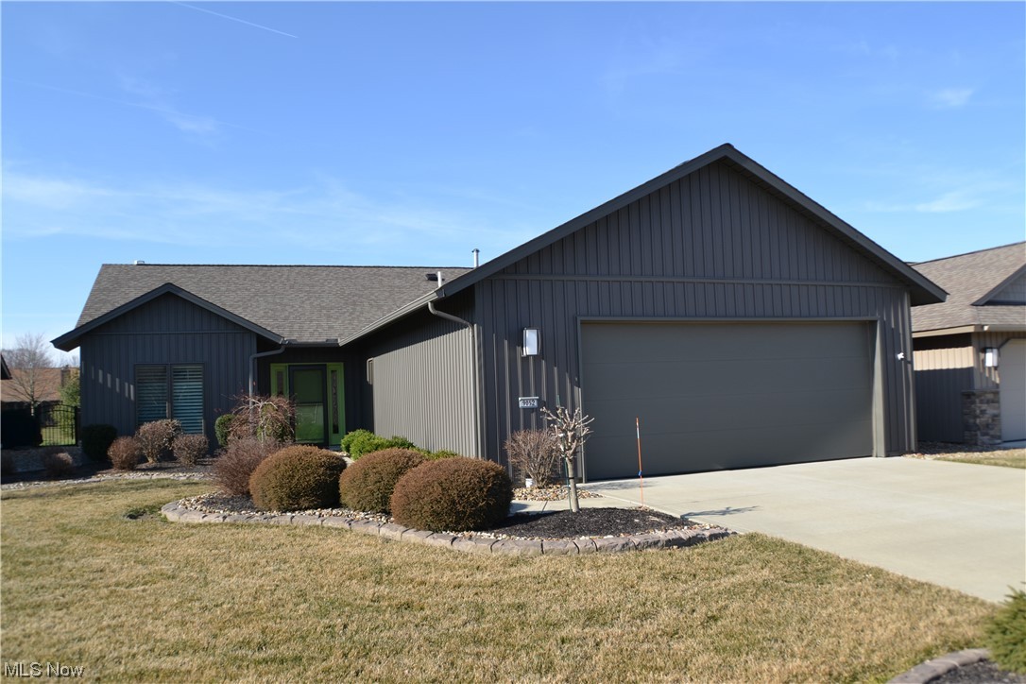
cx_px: 513
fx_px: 1026
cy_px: 342
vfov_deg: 36.9
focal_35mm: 36
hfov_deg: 53.1
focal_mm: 24
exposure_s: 1/160
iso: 100
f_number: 6.3
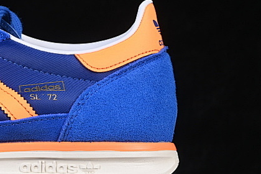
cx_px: -57
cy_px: 55
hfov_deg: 10.5
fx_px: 1399
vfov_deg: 7.1
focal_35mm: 193
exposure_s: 1/80
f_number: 8
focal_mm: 50
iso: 160
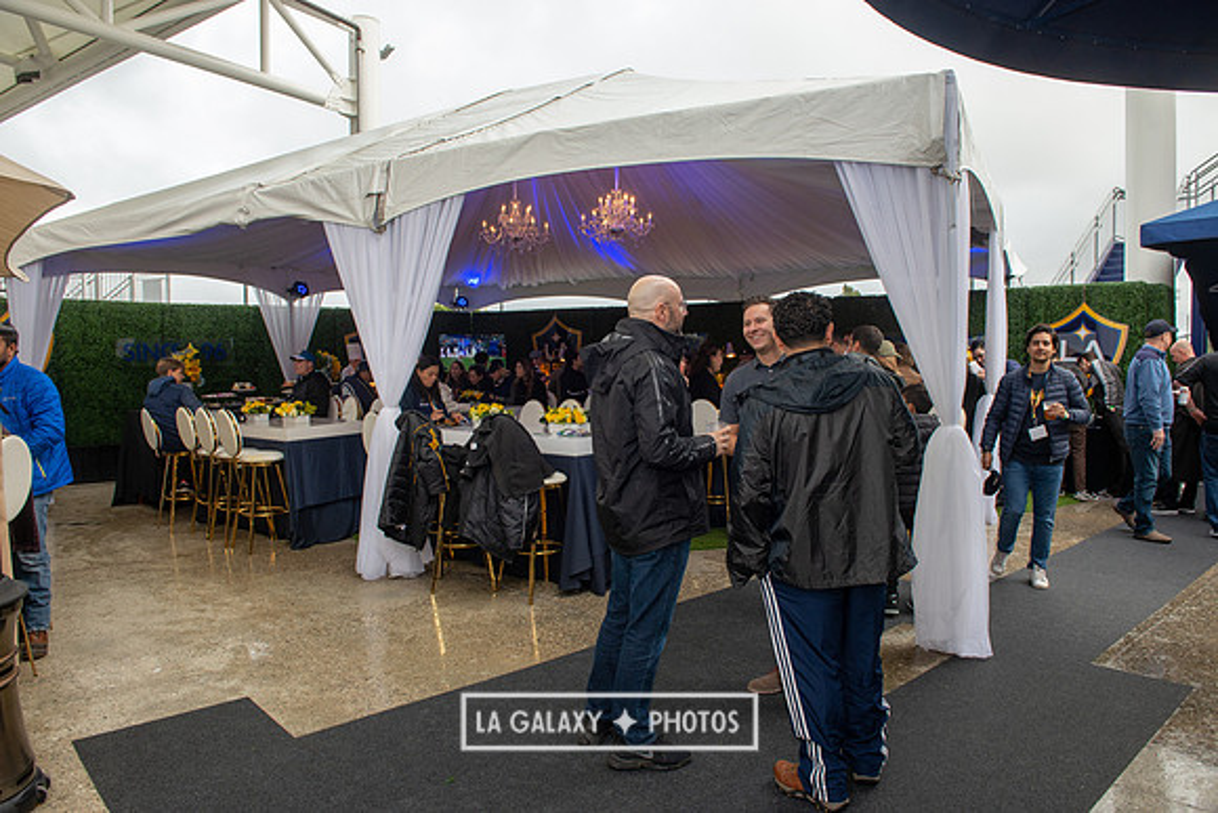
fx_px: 812
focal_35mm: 24
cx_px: 609
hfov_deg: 73.7
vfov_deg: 53.2
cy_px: 406
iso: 500
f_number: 7.1
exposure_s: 1/200
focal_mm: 24
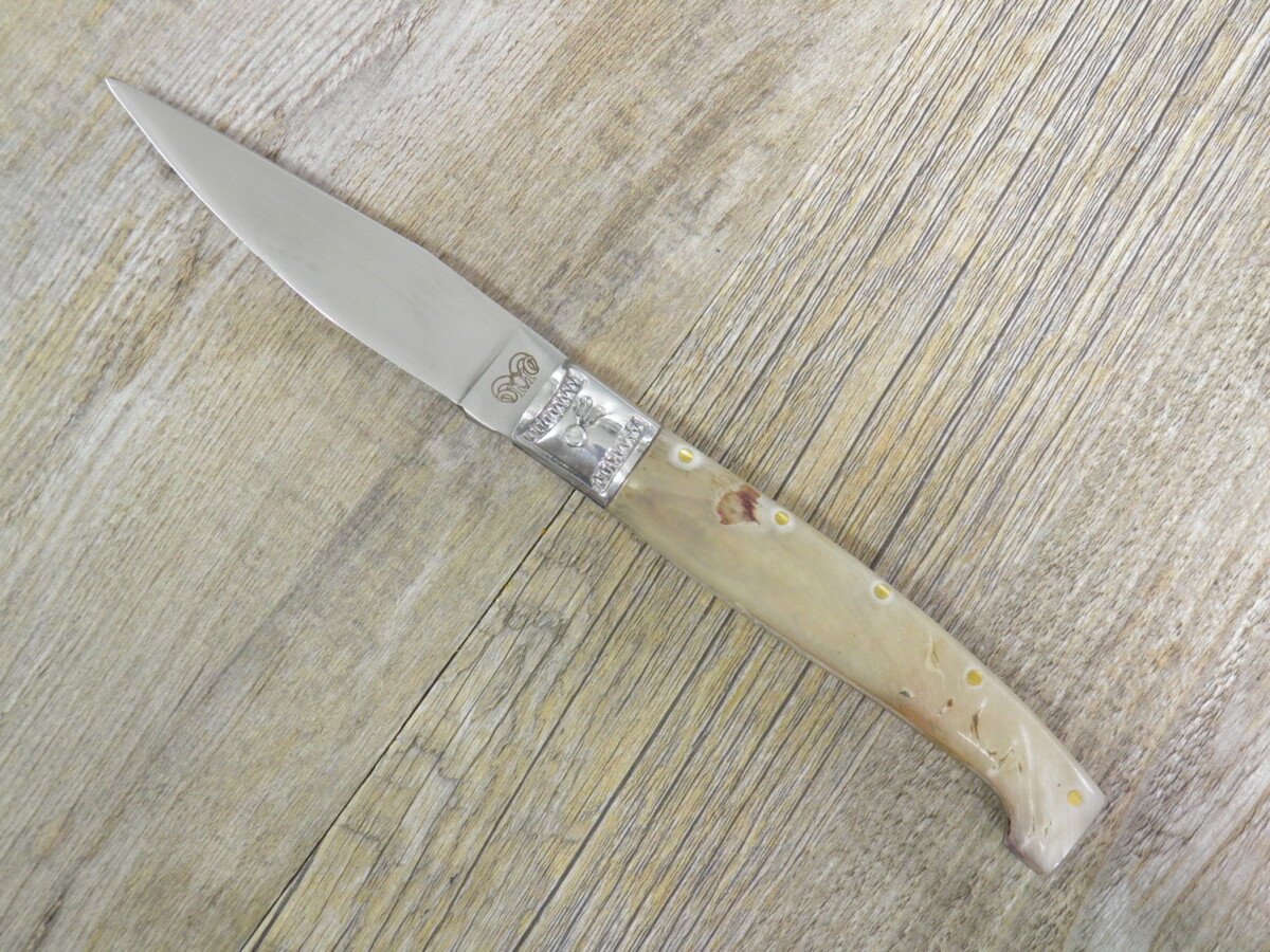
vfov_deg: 29.7
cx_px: 635
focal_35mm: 49
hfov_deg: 38.9
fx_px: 1798
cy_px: 476
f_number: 3.5
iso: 200
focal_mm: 8.9
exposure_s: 1/13
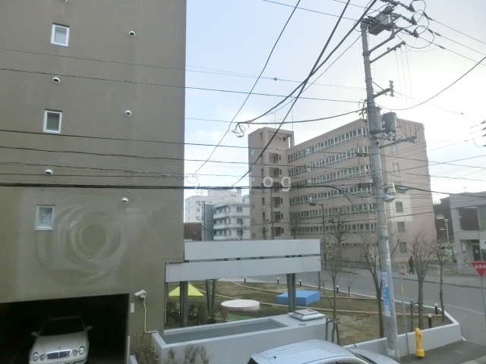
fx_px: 337
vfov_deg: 56.8
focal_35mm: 24
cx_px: 243
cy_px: 182
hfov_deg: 71.6
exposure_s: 1/1000
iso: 400
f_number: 3
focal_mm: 4.24
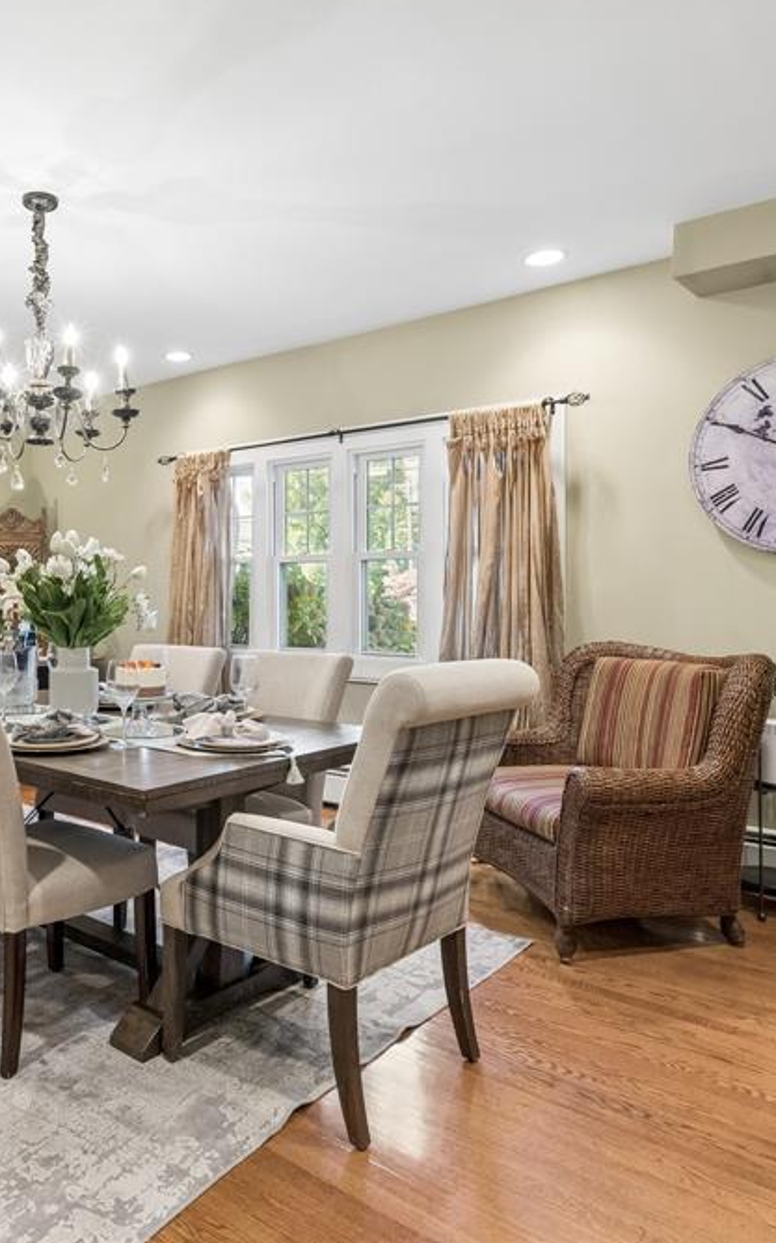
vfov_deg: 72.6
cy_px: 610
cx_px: 203
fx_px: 847
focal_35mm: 25
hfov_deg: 47.6
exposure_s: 1/40
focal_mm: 16
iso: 2500
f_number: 8
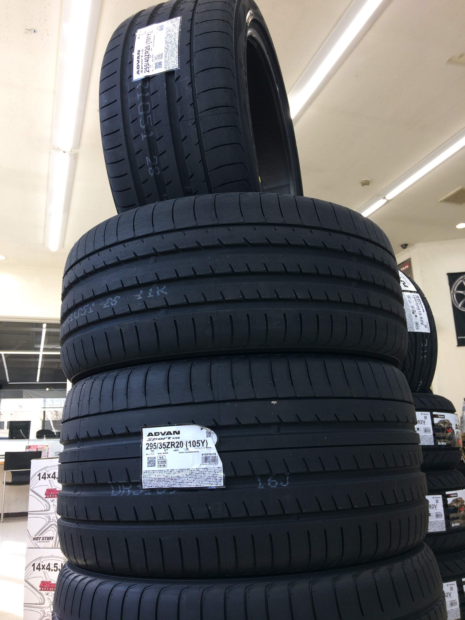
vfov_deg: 61.7
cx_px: 232
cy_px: 310
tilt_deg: +15.1
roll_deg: +3.2
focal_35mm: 29
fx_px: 519
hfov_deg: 48.2
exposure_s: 1/120
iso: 50
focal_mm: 4.15
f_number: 2.2
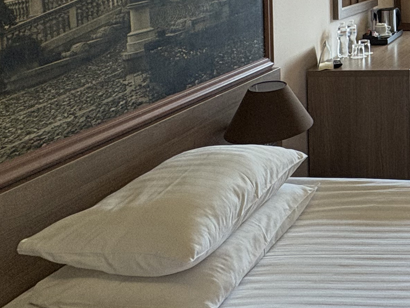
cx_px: 534
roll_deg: +1.1
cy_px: -49
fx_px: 568
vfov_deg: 27.2
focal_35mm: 48
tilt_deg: -0.8
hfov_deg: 30.9
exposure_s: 1/100
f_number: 2.2
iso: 200
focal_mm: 2.22
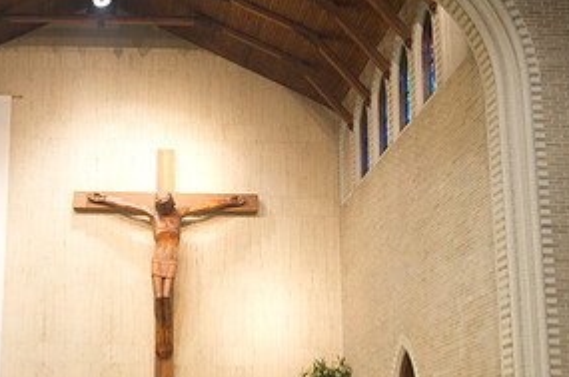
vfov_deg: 23.8
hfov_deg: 34.8
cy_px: 349
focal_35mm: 55
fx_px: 868
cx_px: 88
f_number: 2.8
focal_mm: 27
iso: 2000
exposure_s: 1/100
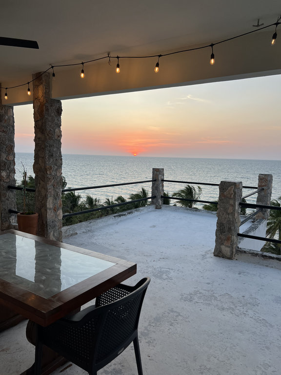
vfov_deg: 67.3
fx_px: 281
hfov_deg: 53.1
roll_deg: -1.9
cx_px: 140
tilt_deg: -5.3
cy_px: 188
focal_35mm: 26
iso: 40
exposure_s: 1/225
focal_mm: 5.7
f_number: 1.5
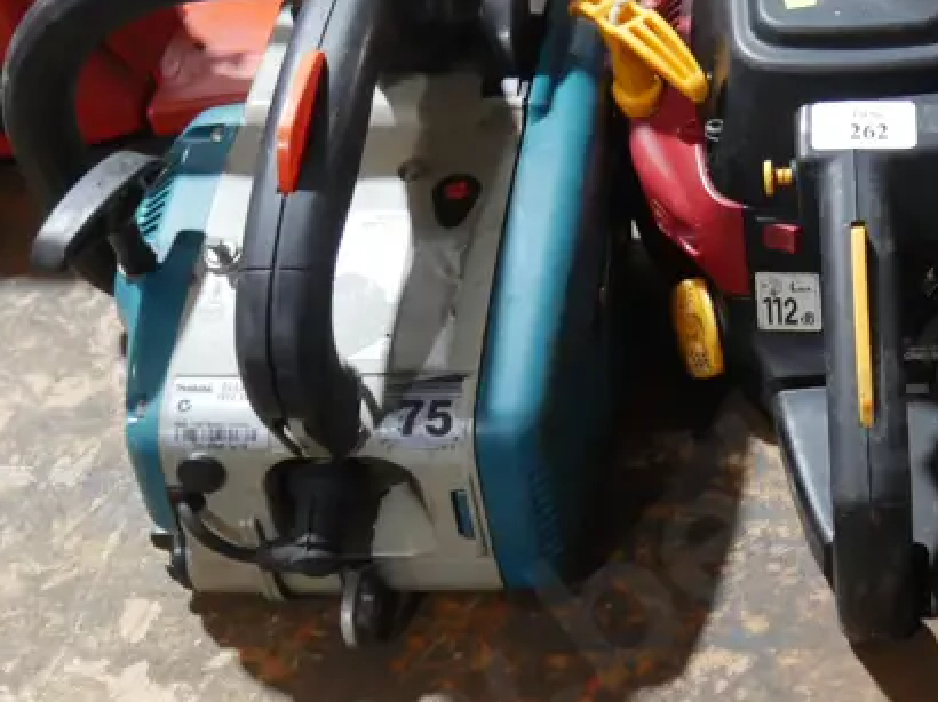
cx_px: 1080
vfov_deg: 21.0
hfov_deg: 25.4
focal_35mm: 70
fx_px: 1896
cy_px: 272
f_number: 3.5
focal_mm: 14
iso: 800
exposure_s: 1/60
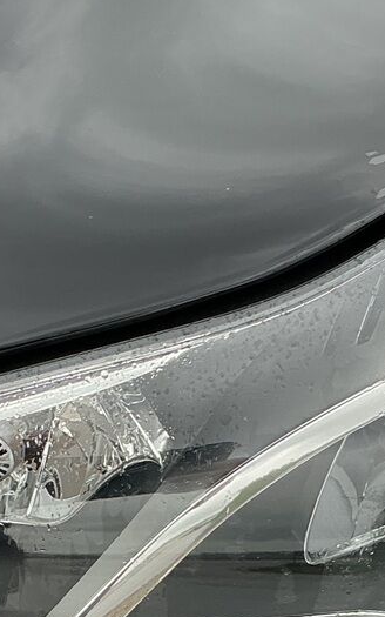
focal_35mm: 100
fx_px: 1679
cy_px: 576
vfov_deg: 20.3
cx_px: 90
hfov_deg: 13.0
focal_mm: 3
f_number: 1.8
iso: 25
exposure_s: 1/120
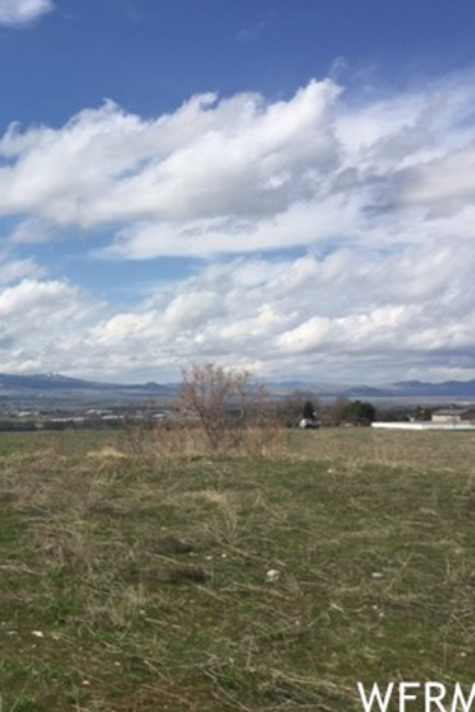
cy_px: 355
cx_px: 50
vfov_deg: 47.4
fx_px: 811
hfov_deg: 31.2
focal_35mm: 41
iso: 32
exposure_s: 1/3968
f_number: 2.2
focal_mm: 4.15
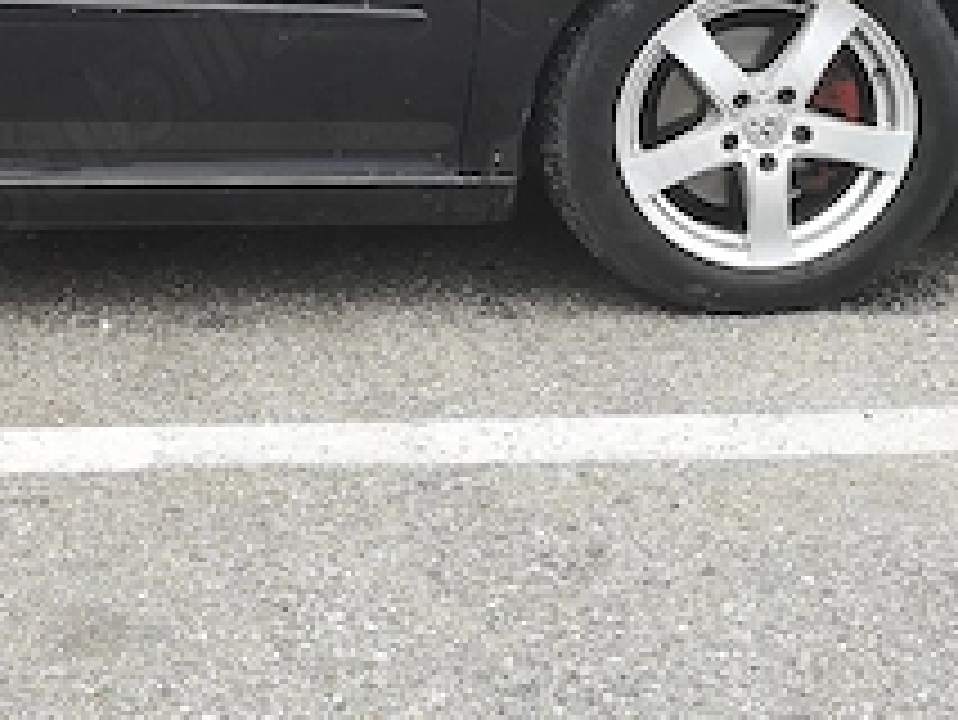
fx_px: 2104
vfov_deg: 19.1
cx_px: -81
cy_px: 86
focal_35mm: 76
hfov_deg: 24.1
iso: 50
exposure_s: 1/898
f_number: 1.8
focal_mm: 5.58
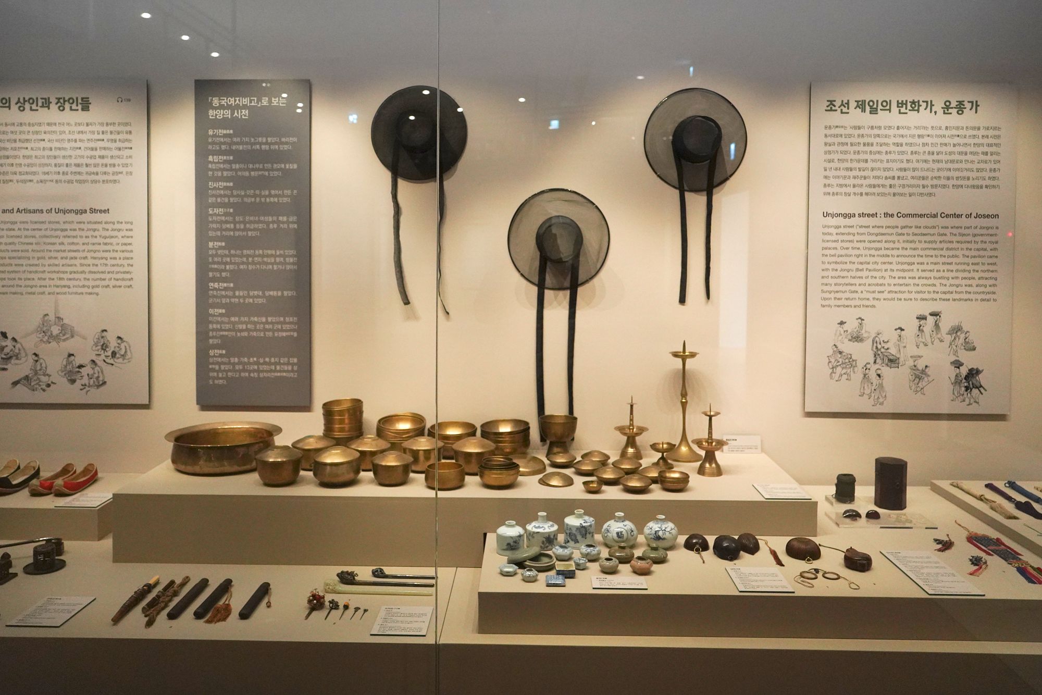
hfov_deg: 73.7
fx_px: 695
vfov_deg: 53.1
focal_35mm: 24
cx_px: 521
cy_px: 348
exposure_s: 1/80
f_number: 3.5
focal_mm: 24
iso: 3200
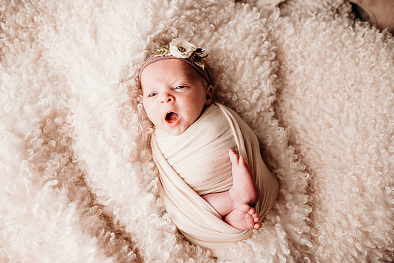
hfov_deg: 69.4
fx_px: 285
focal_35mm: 26
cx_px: 195
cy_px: 129
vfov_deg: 49.6
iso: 100
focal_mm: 24
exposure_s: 1/160
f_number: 2.5
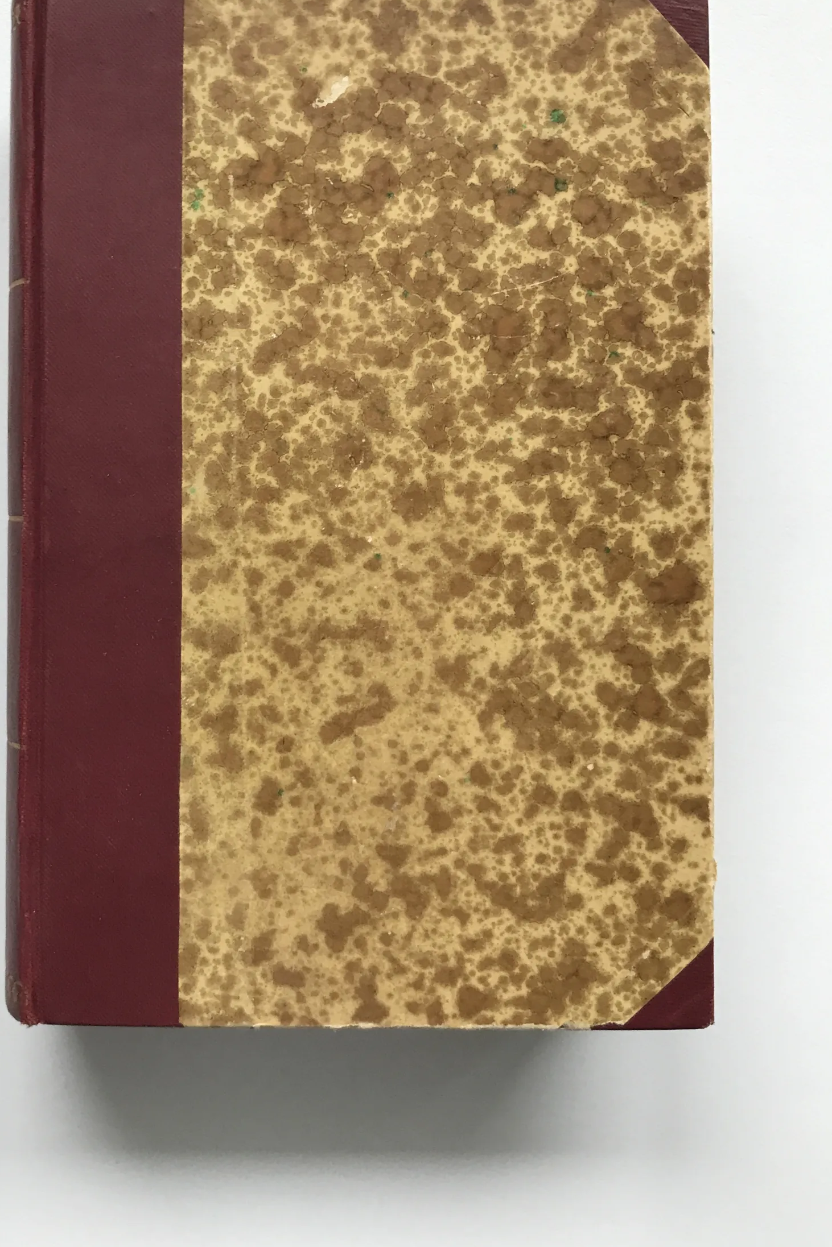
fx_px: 1179
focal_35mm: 34
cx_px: 328
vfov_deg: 55.6
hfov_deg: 38.7
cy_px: 531
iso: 32
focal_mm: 3.99
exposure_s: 1/33
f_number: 1.8
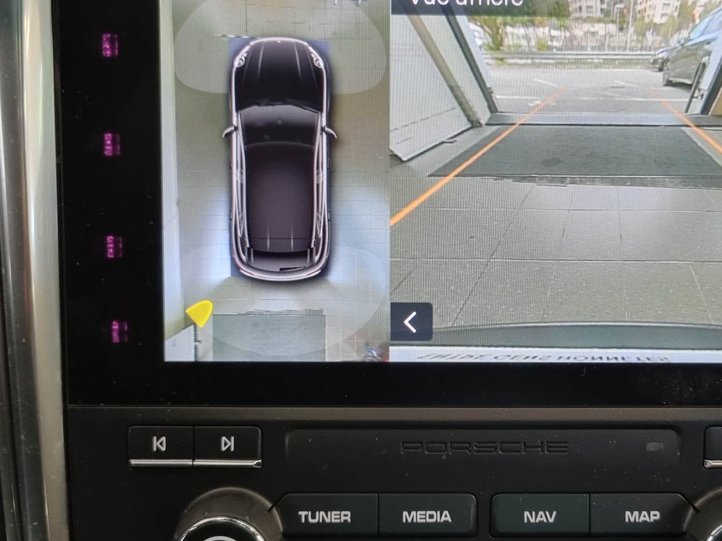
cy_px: 272
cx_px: 438
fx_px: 897
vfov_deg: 33.6
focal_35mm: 43
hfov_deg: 43.6
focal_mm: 5.4
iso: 200
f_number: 1.8
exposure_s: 1/43
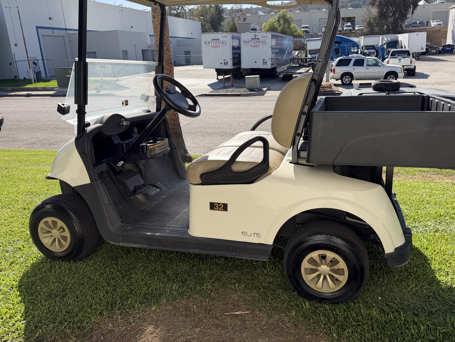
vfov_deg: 51.4
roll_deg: +2.5
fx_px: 355
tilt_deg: -13.3
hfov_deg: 65.1
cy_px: 169
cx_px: 254
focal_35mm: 27
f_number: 1.78
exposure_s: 1/3425
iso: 100
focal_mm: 6.76
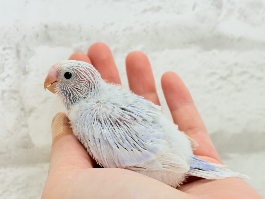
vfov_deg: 28.0
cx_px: 132
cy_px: 100
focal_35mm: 52
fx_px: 398
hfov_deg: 36.8
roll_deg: +0.3
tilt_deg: -3.2
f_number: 1.6
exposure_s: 1/100
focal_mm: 5.96
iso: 64
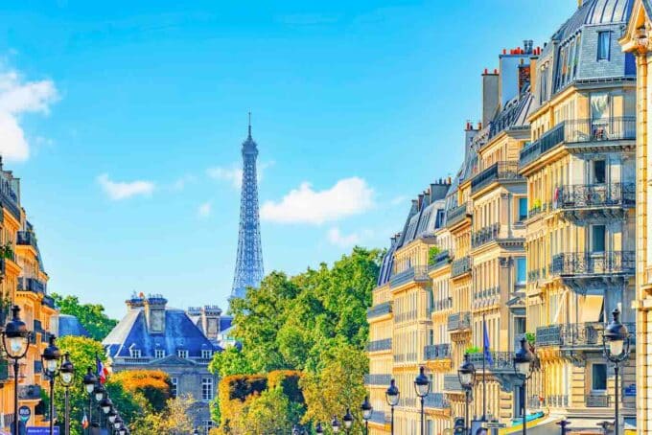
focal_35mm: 190
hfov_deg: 10.8
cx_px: 326
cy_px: 218
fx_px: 3442
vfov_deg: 7.2
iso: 64
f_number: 8
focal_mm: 190
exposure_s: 1/250
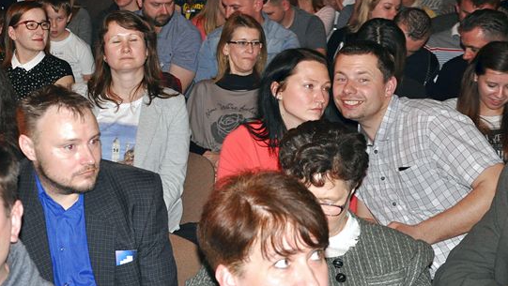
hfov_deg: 30.2
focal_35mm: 69
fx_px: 930
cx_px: 141
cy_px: 65
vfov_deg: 17.4
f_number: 4.2
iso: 1000
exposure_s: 1/60
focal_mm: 28
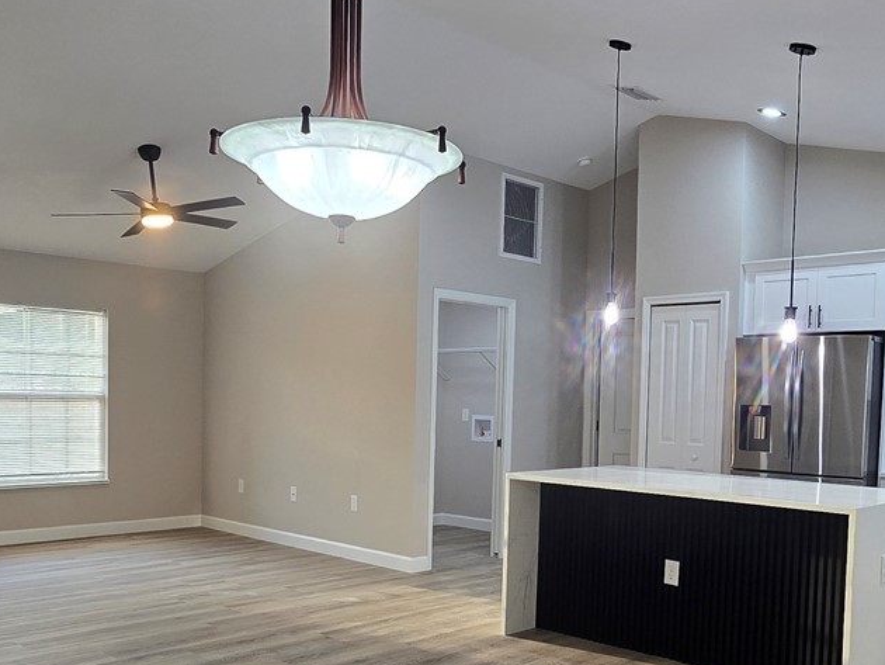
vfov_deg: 42.4
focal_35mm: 33
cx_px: 487
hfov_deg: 55.2
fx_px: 844
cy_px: 447
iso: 80
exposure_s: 1/60
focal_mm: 2.2
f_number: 2.2
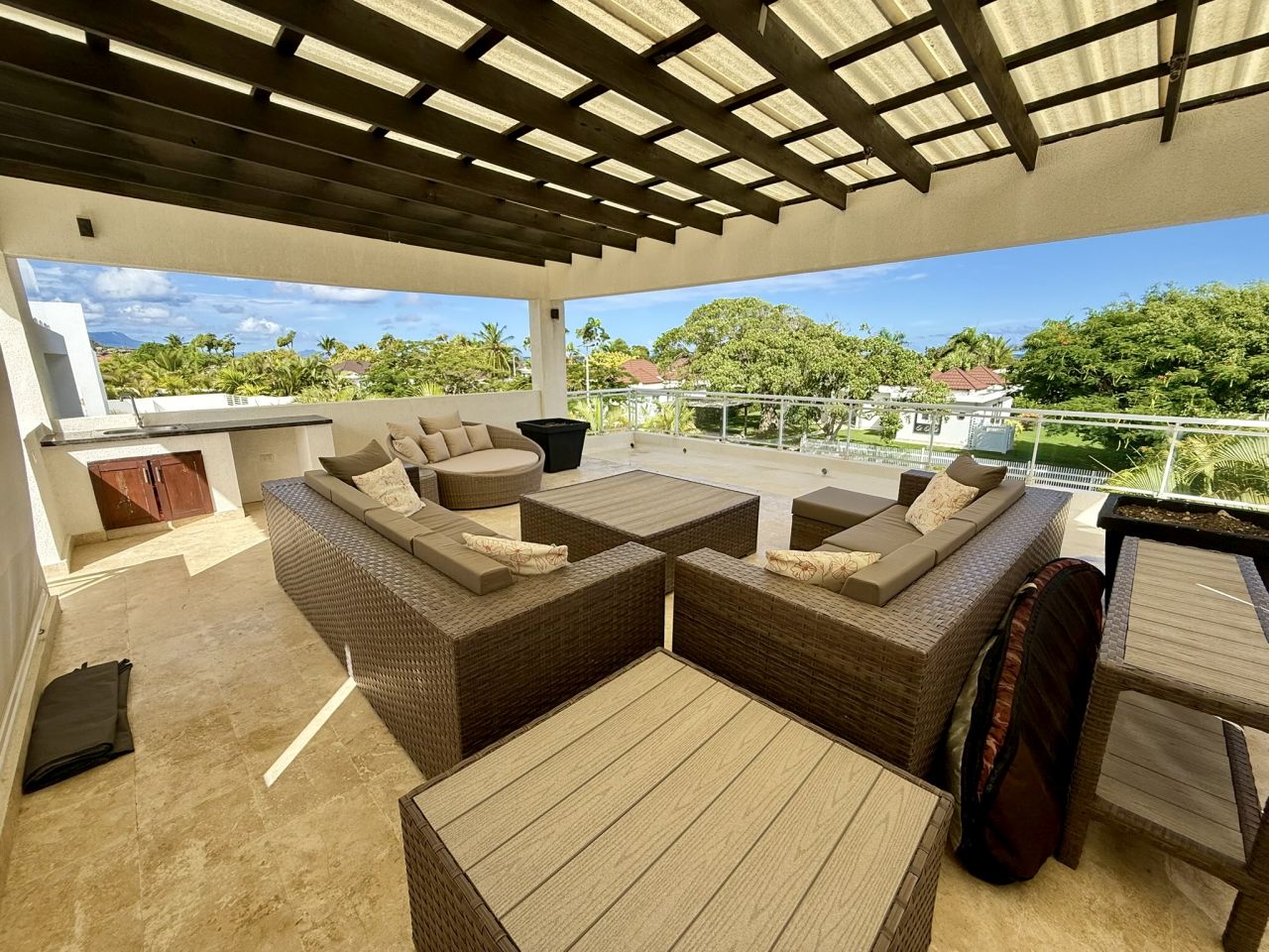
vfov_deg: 85.7
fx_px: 513
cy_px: 476
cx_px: 634
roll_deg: +0.7
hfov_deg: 102.1
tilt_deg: -12.3
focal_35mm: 14
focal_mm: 2.22
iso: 50
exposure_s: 1/1399
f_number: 2.2
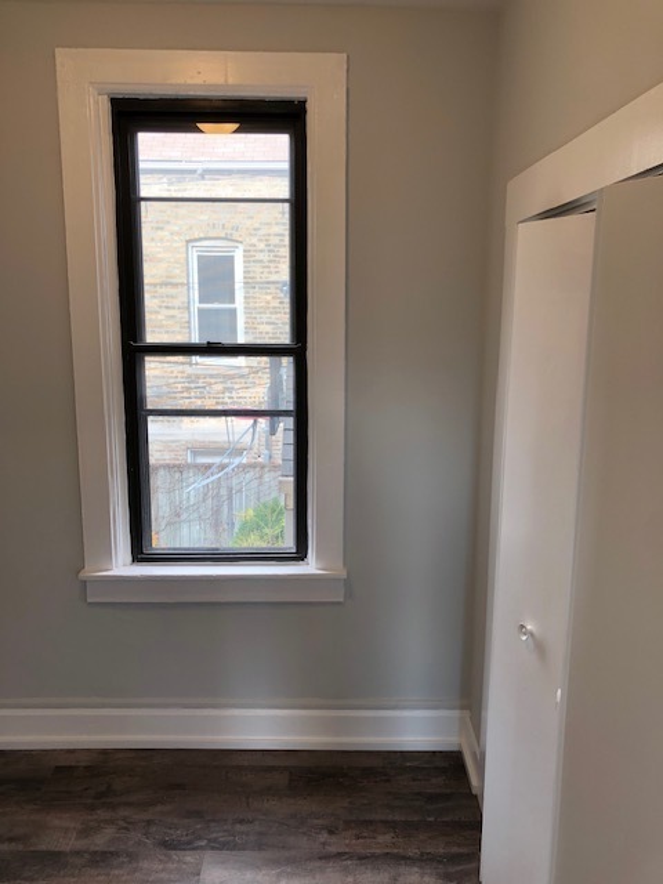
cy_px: 442
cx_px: 332
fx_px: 715
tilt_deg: -10.6
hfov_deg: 49.7
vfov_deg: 63.4
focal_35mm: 28
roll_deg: +0.2
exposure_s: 1/120
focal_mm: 4
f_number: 1.8
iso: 50
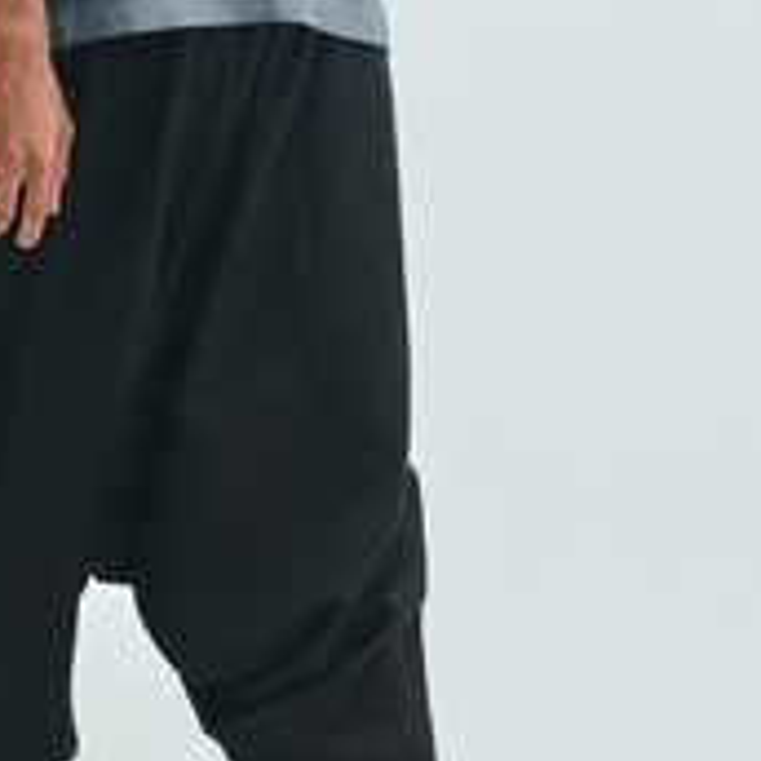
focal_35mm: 161
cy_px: 20
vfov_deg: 10.8
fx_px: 4004
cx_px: 217
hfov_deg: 10.8
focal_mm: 62
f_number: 8
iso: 400
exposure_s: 1/125
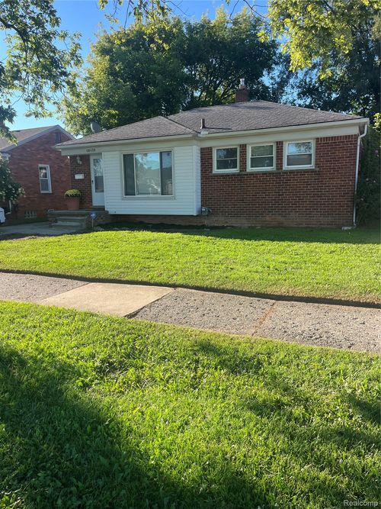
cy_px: 254
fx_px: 382
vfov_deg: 67.3
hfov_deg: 53.0
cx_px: 190
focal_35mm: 26
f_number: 1.6
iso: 50
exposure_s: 1/898
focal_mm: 5.1
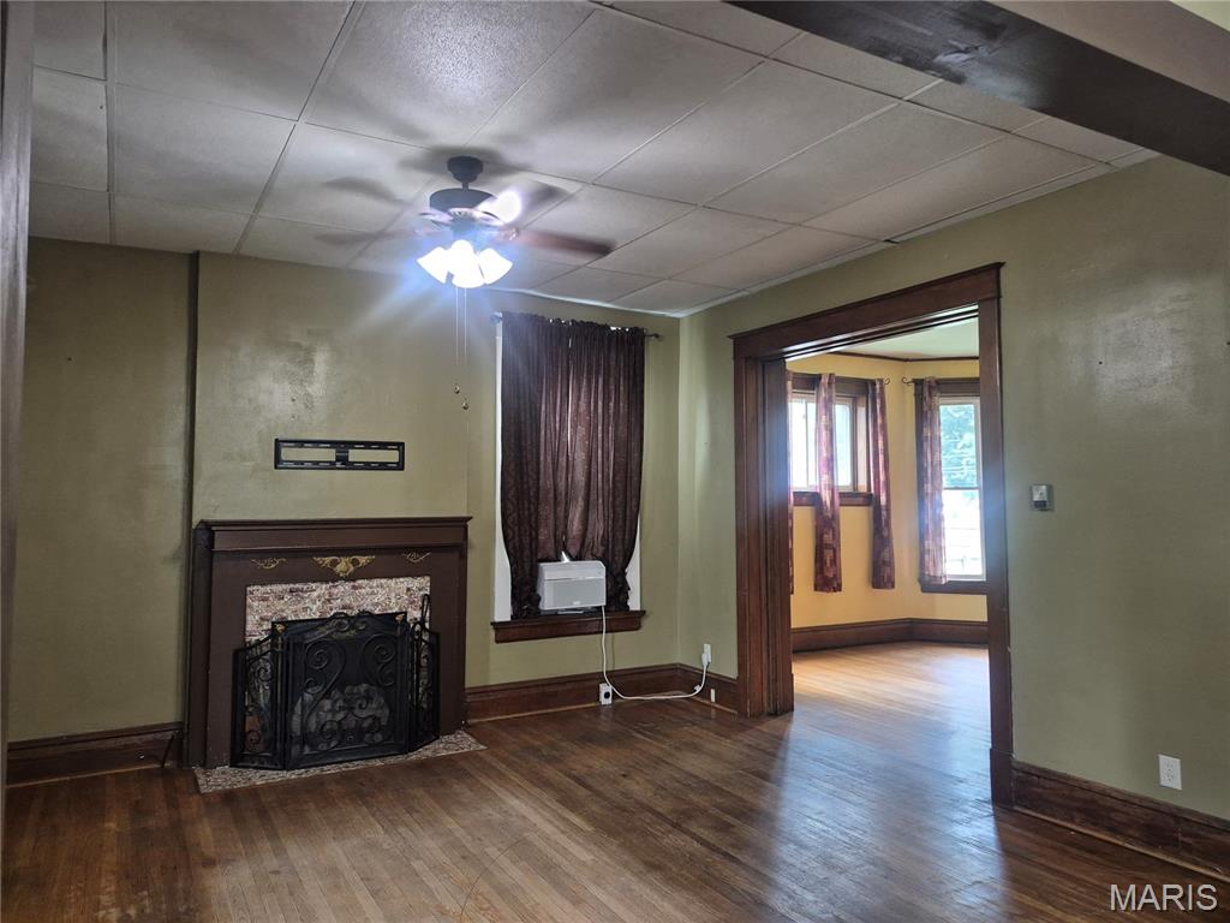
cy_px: 462
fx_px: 817
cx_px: 615
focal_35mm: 23
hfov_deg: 73.9
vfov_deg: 58.9
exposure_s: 1/60
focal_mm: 5.4
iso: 640
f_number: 1.8
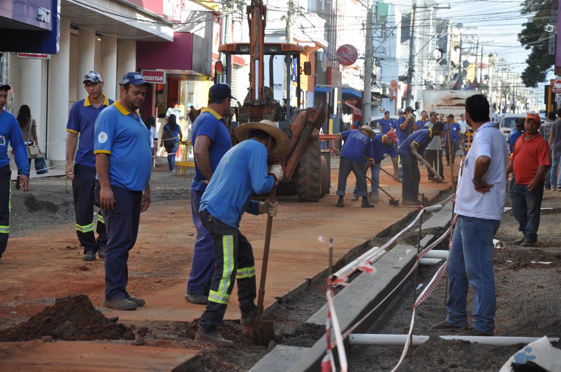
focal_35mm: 158
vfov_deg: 8.7
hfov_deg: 13.1
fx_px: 2451
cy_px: 186
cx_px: 280
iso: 200
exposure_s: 1/160
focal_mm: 105
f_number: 6.3
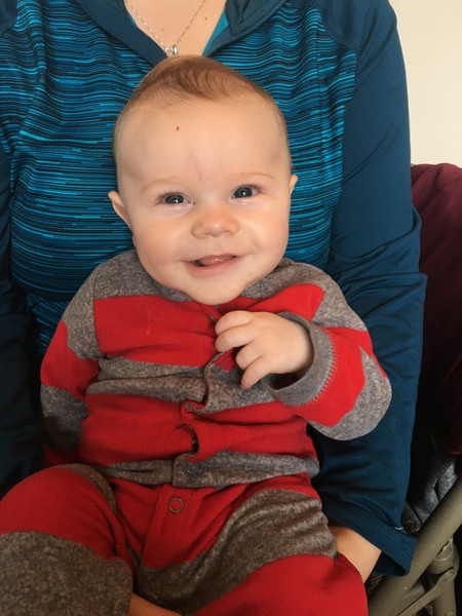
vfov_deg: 61.7
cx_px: 231
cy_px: 308
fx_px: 516
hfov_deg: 48.2
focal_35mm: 29
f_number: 2.2
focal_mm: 4.15
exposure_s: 1/15
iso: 32
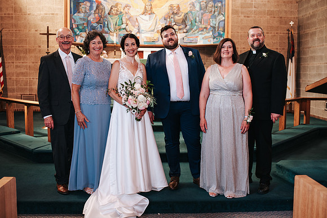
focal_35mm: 38
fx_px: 342
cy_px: 102
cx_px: 159
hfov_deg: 51.0
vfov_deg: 35.3
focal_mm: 35
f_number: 3.2
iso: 900
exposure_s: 1/125
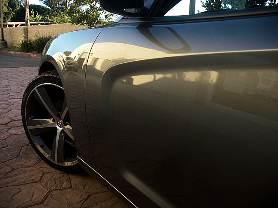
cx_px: 139
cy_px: 104
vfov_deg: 39.7
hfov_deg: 51.4
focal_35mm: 36
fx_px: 289
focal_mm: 6.3
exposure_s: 1/80
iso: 50
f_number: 2.8
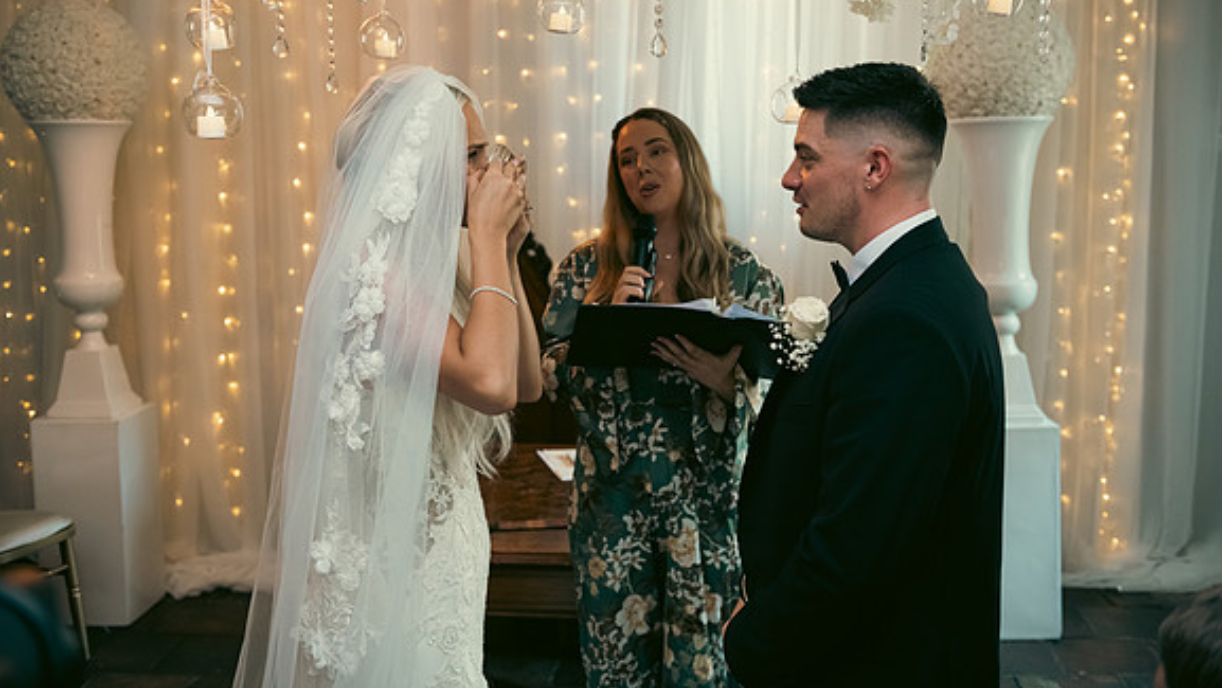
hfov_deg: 50.5
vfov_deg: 29.7
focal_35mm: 40
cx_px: 612
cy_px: 283
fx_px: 1297
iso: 1250
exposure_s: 1/160
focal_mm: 38
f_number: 3.5
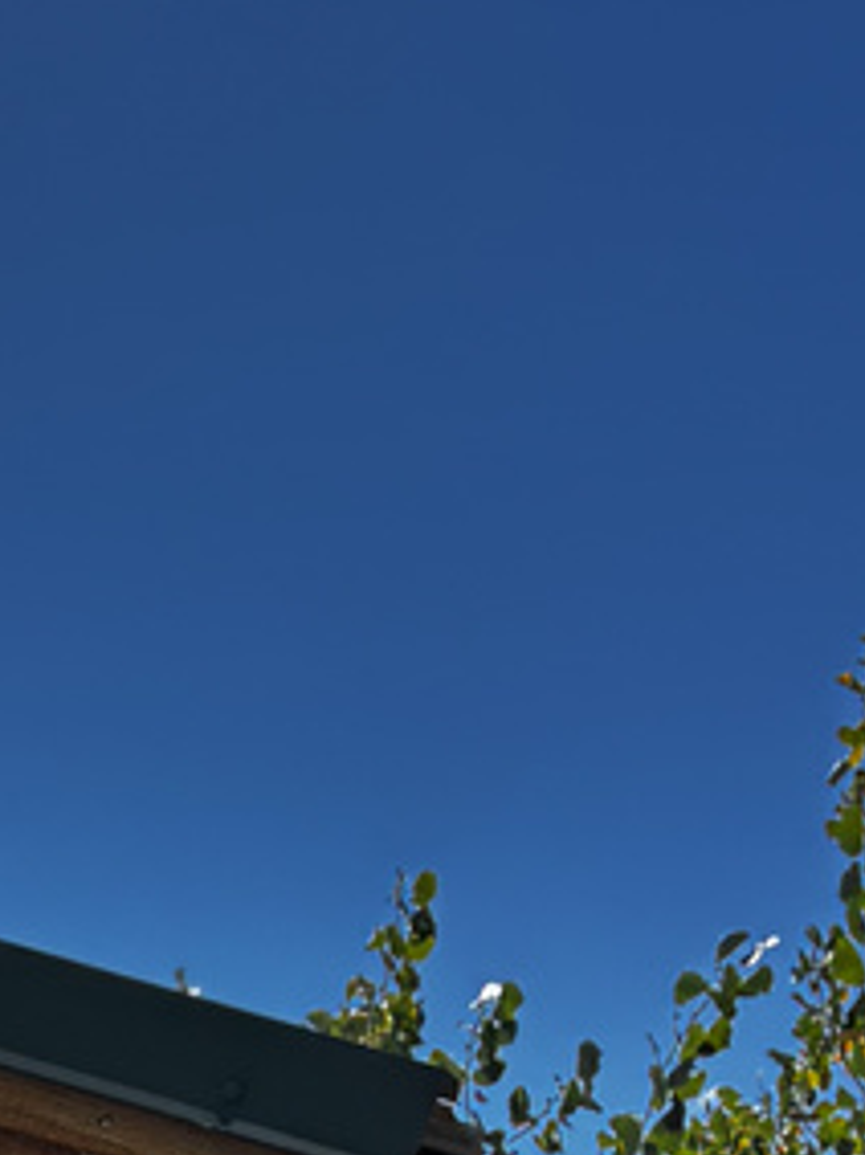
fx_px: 4701
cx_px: -889
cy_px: 2490
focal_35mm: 141
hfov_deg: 9.8
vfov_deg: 12.1
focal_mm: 5.96
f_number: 1.6
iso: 50
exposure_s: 1/2342
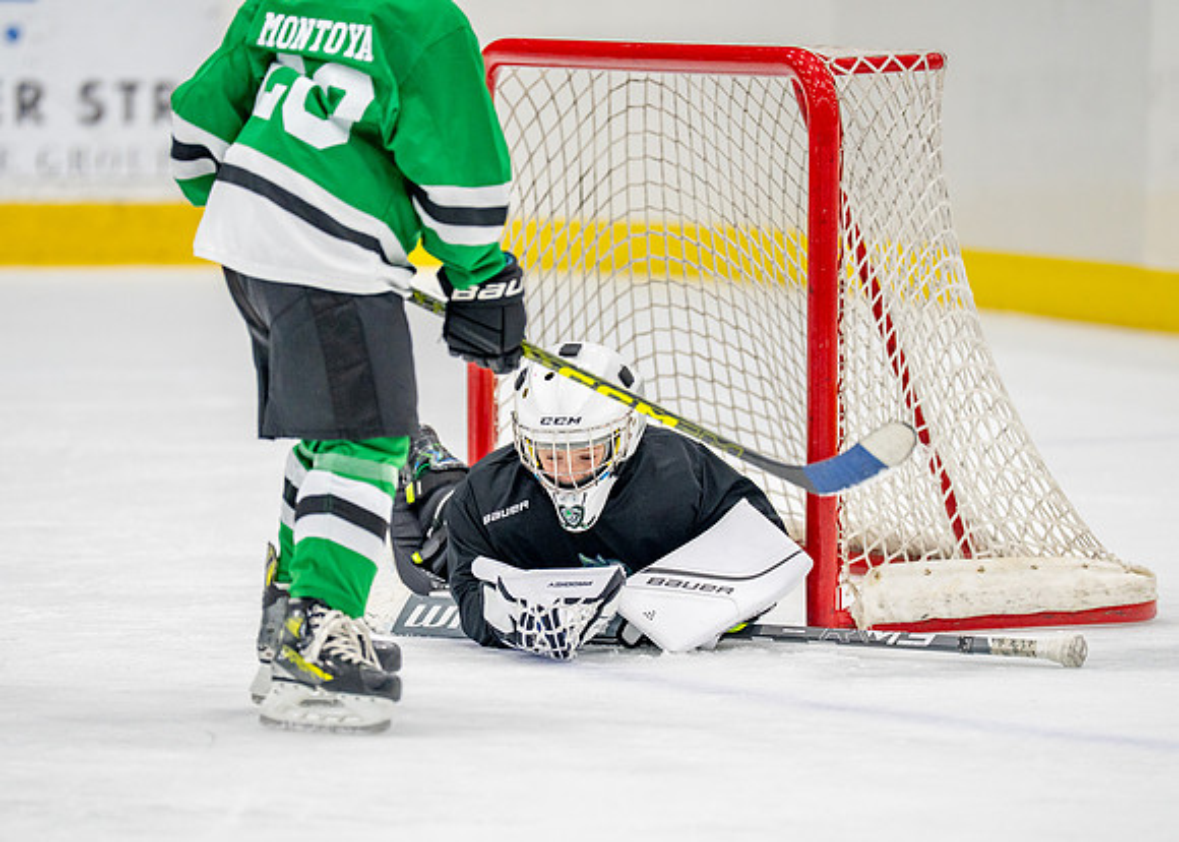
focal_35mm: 262
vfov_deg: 5.5
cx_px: 535
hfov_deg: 7.7
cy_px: 517
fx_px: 8787
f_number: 2.8
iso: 1000
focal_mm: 200
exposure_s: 1/1250
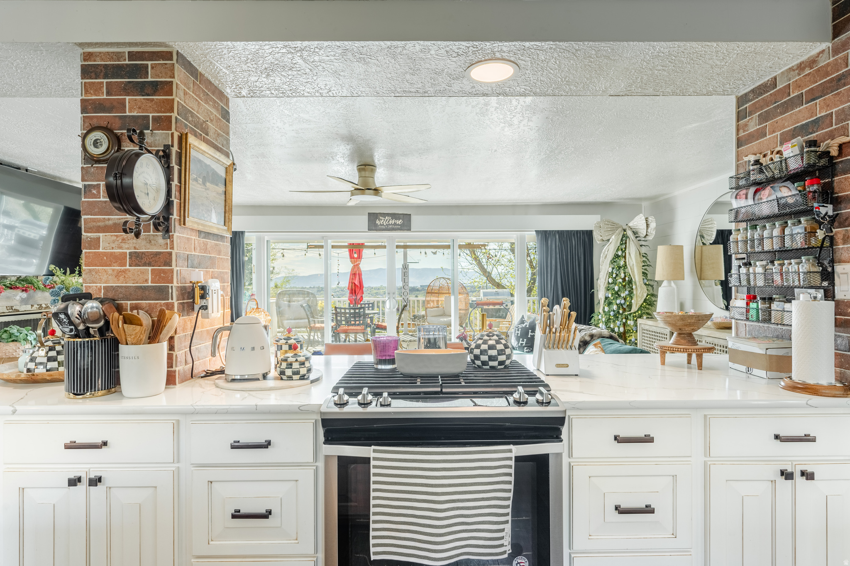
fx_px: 448
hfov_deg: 86.9
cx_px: 425
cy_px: 283
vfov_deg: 64.5
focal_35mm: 19
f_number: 8
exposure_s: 1/500
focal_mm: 19
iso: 100
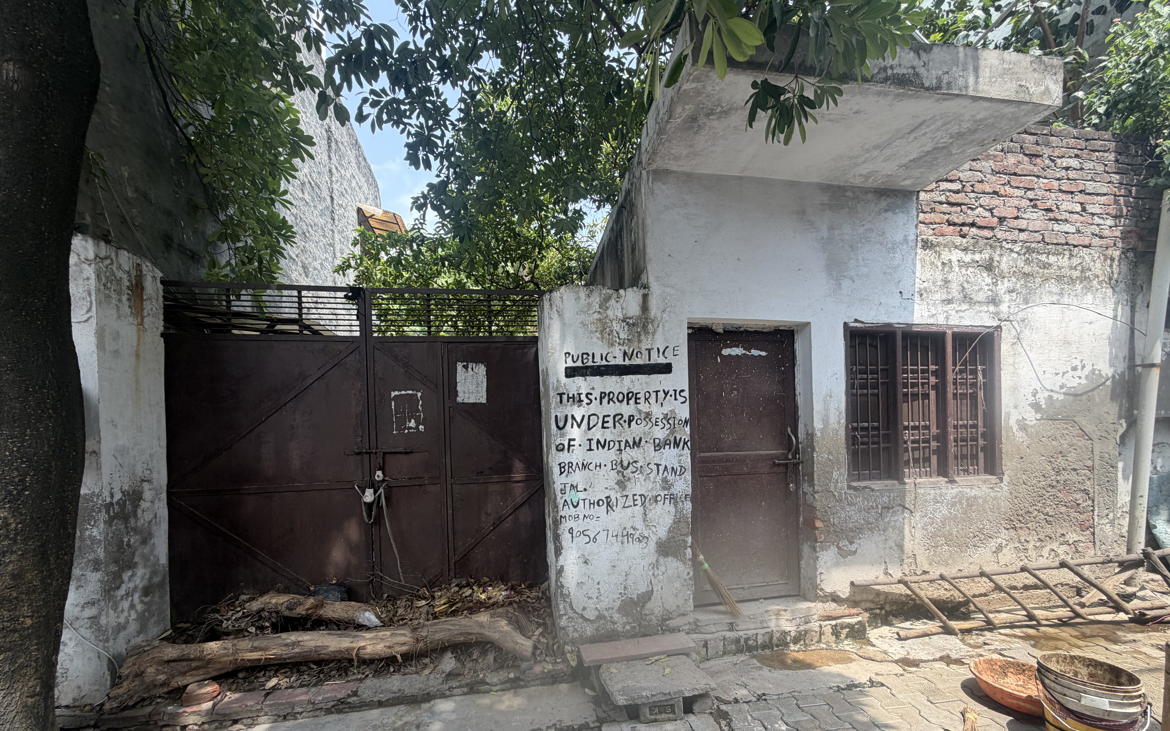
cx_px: 586
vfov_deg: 74.2
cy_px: 427
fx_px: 478
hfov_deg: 101.5
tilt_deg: -0.2
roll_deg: +2.3
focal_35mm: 15
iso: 50
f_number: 2.2
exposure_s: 1/326
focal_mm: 2.22
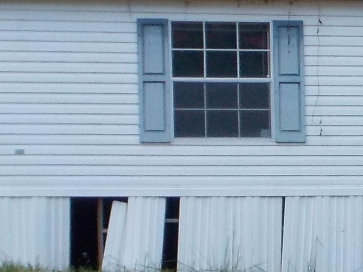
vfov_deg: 5.3
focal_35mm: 279
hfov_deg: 7.0
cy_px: 285
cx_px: 600
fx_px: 2927
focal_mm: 9.7
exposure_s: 1/125
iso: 200
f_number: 5.3
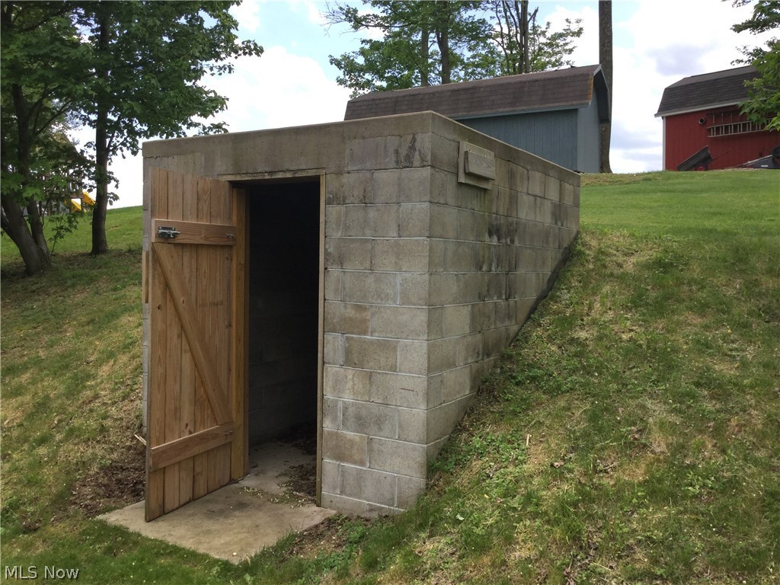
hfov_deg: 58.4
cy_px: 292
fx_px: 699
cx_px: 390
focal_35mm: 31
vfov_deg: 45.4
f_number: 2.4
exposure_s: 1/506
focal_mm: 3.3
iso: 25
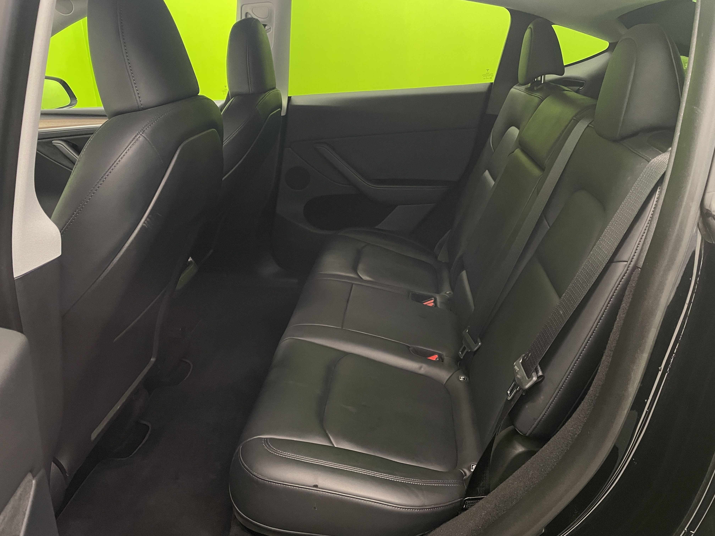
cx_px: 358
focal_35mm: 26
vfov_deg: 53.1
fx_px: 537
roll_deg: +0.4
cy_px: 268
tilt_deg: -22.3
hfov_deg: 67.3
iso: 250
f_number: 1.6
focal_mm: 4.2
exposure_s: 1/50
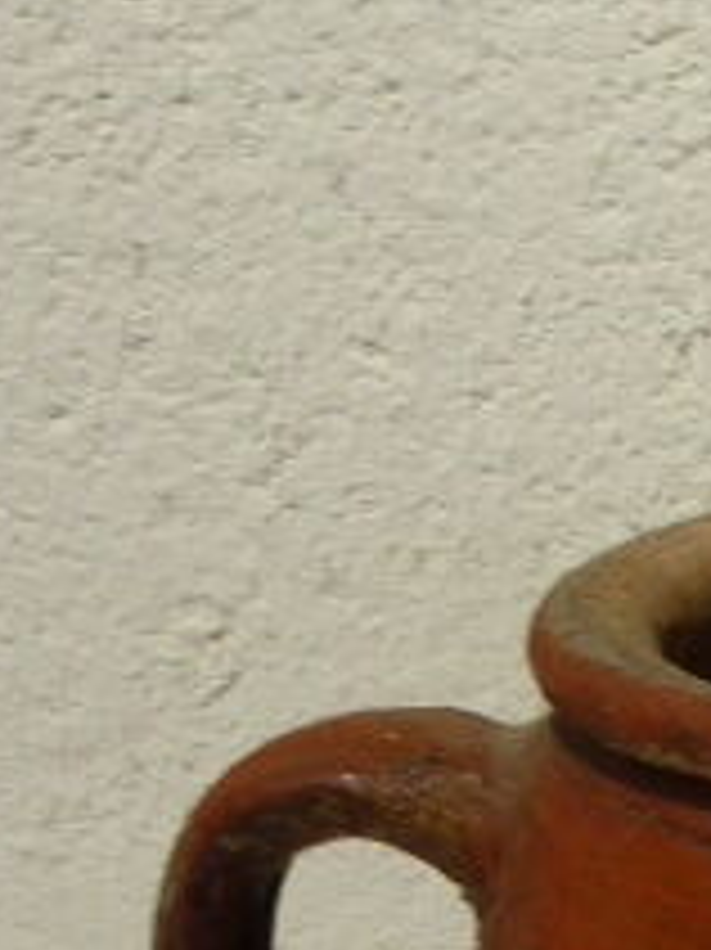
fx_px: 4496
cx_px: 1022
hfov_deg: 8.8
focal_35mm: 164
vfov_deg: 12.0
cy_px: 851
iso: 160
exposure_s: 1/60
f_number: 4.6
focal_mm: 9.7
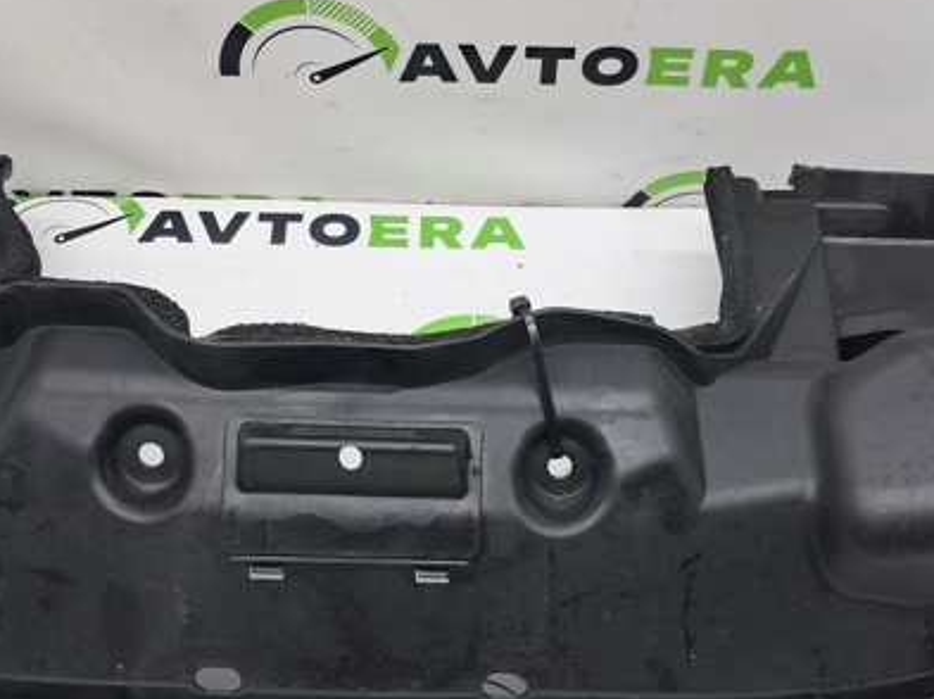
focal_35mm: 44
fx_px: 1186
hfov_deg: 43.0
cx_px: 487
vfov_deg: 32.7
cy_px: 420
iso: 50
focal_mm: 4
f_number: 1.8
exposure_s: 1/60
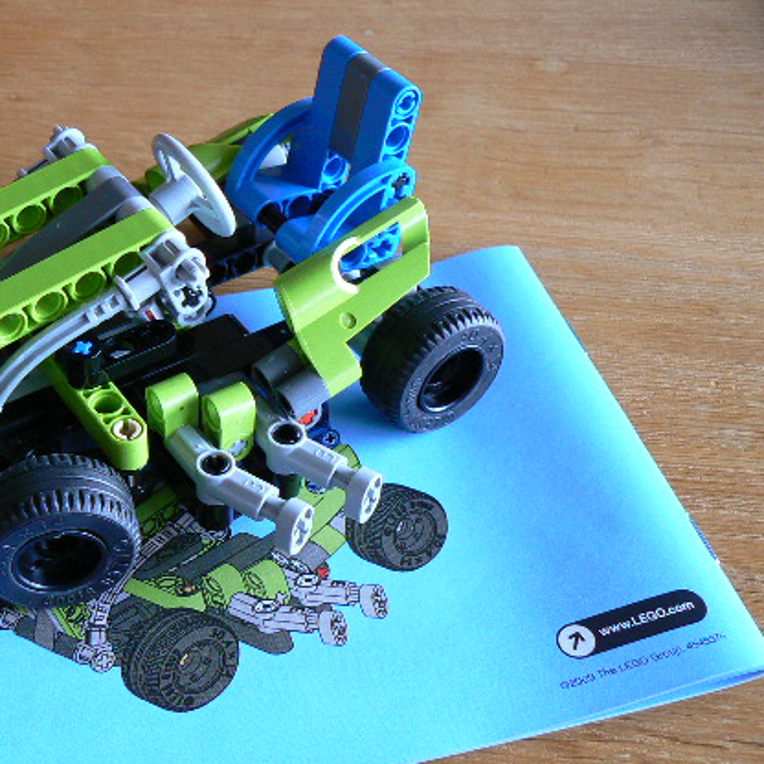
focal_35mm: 49
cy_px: 404
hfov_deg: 34.0
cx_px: 195
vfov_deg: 34.7
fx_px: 1224
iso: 100
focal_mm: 6
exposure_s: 1/3.2
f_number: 2.8
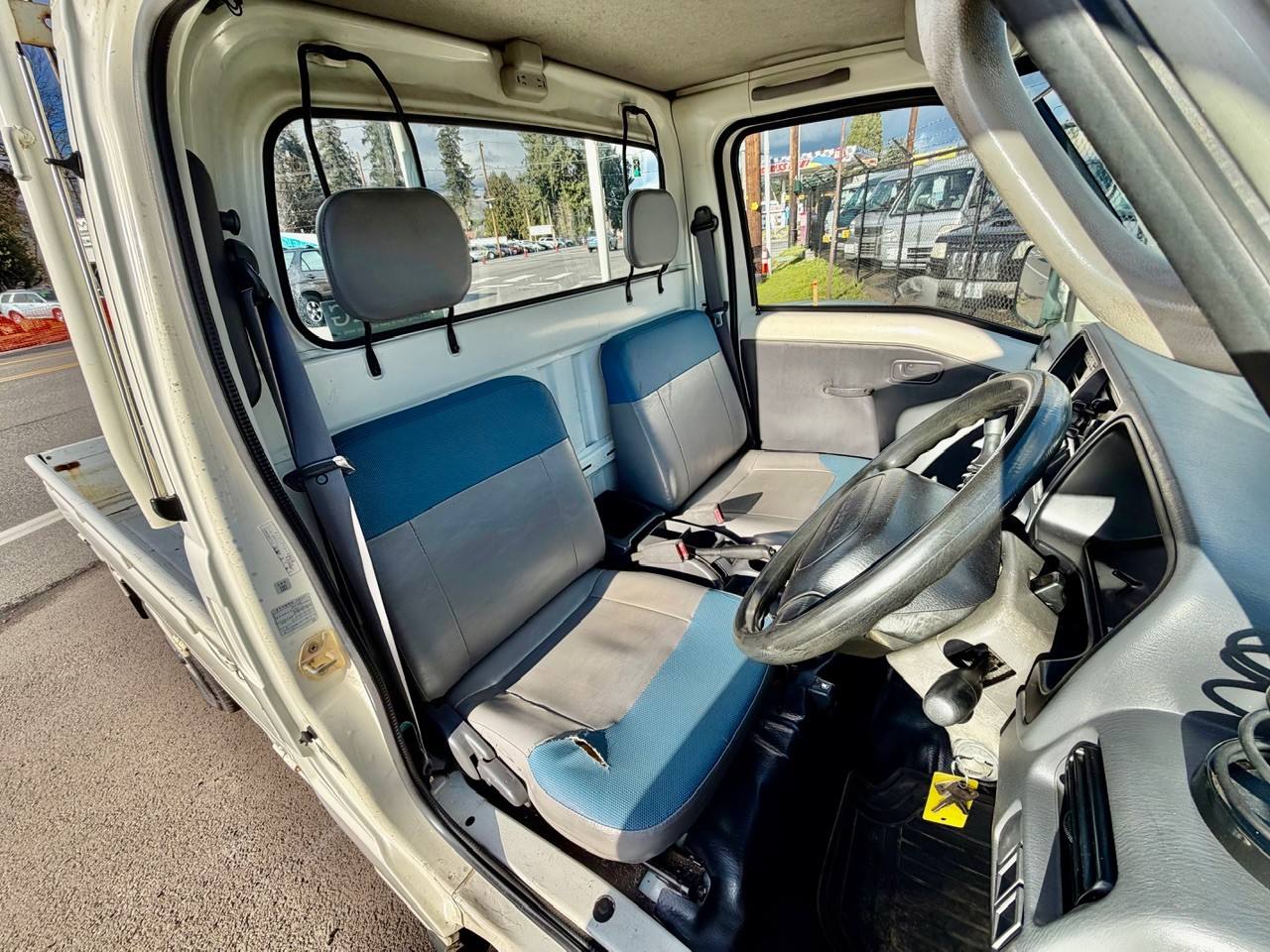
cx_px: 635
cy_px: 476
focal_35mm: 14
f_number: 2.2
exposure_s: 1/502
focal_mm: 2.22
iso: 40
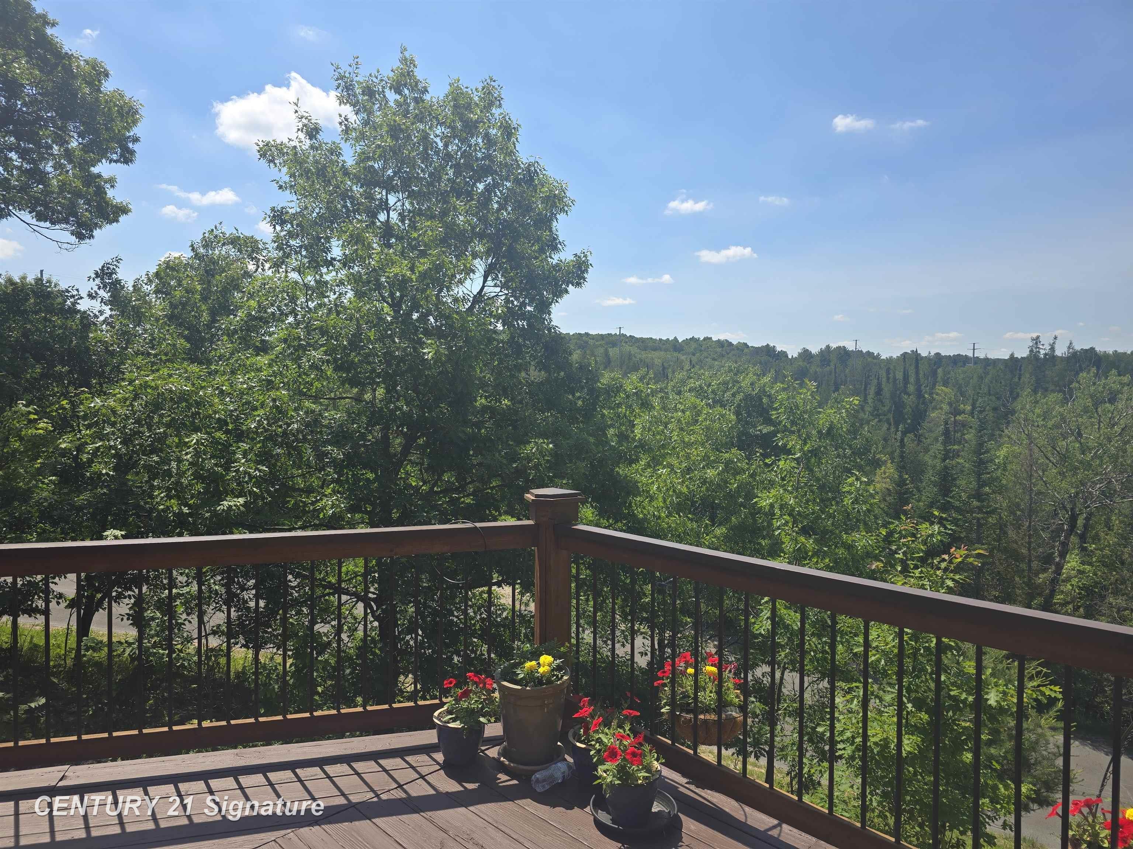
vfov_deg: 58.9
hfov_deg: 73.9
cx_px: 566
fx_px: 753
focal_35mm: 23
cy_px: 424
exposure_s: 1/724
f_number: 1.7
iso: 12
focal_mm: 6.3
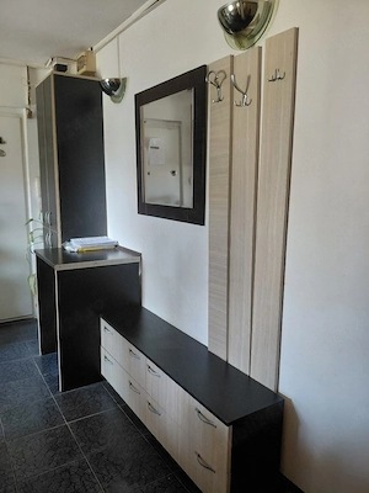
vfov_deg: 69.4
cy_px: 246
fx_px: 355
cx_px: 184
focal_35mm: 25
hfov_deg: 54.9
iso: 250
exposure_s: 1/50.3
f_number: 1.8
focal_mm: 4.69
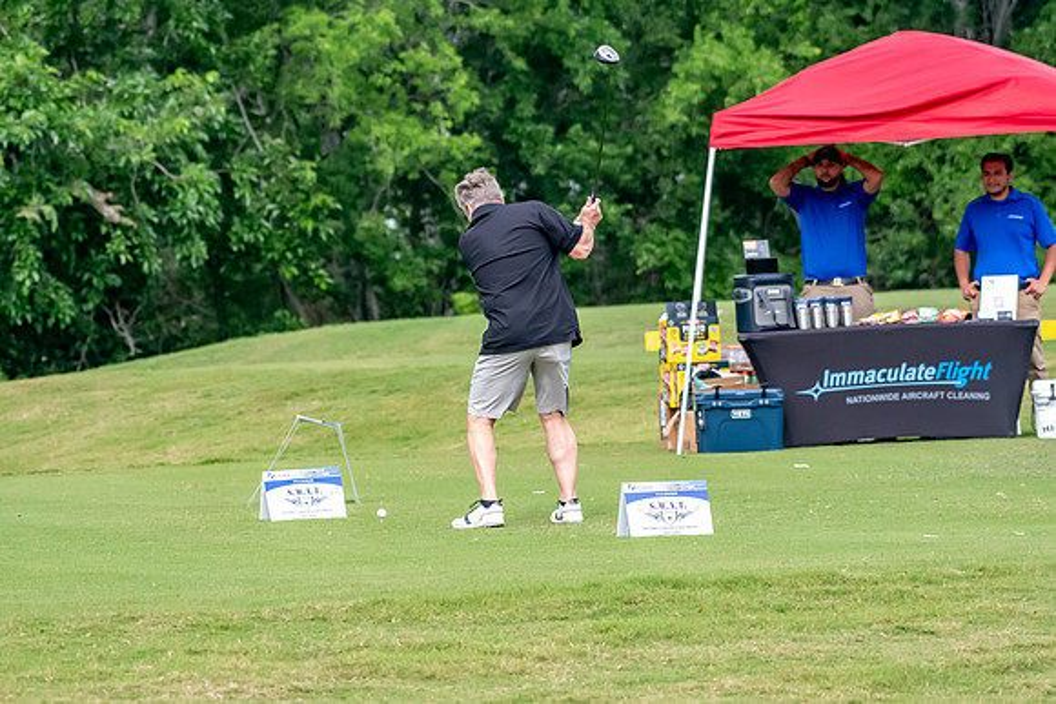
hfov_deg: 6.9
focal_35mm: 300
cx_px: 528
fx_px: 8802
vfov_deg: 4.6
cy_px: 352
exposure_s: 1/2000
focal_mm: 200
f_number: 5.6
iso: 2000
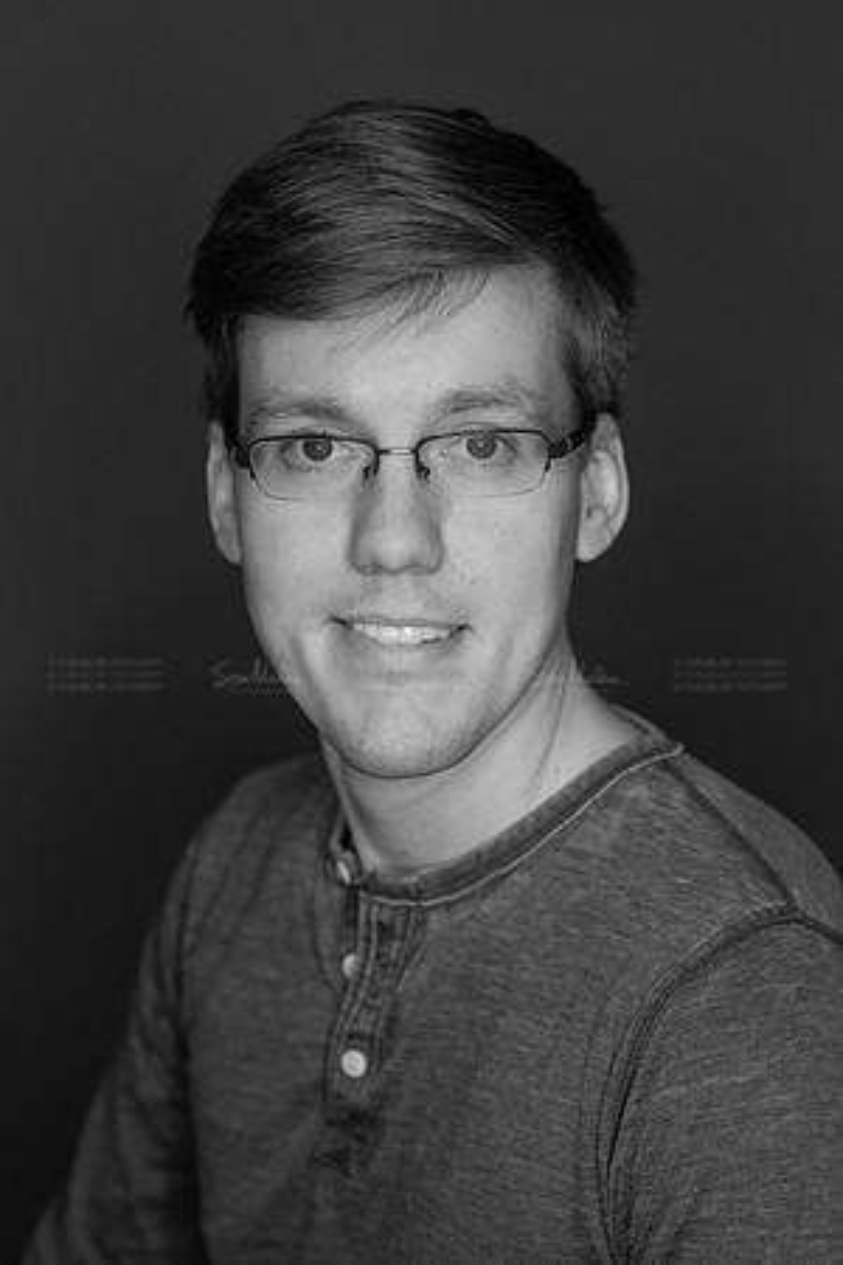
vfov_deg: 23.9
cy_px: 632
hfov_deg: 16.1
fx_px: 2985
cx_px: 422
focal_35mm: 85
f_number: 3.5
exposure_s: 1/250
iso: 2000
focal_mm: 85
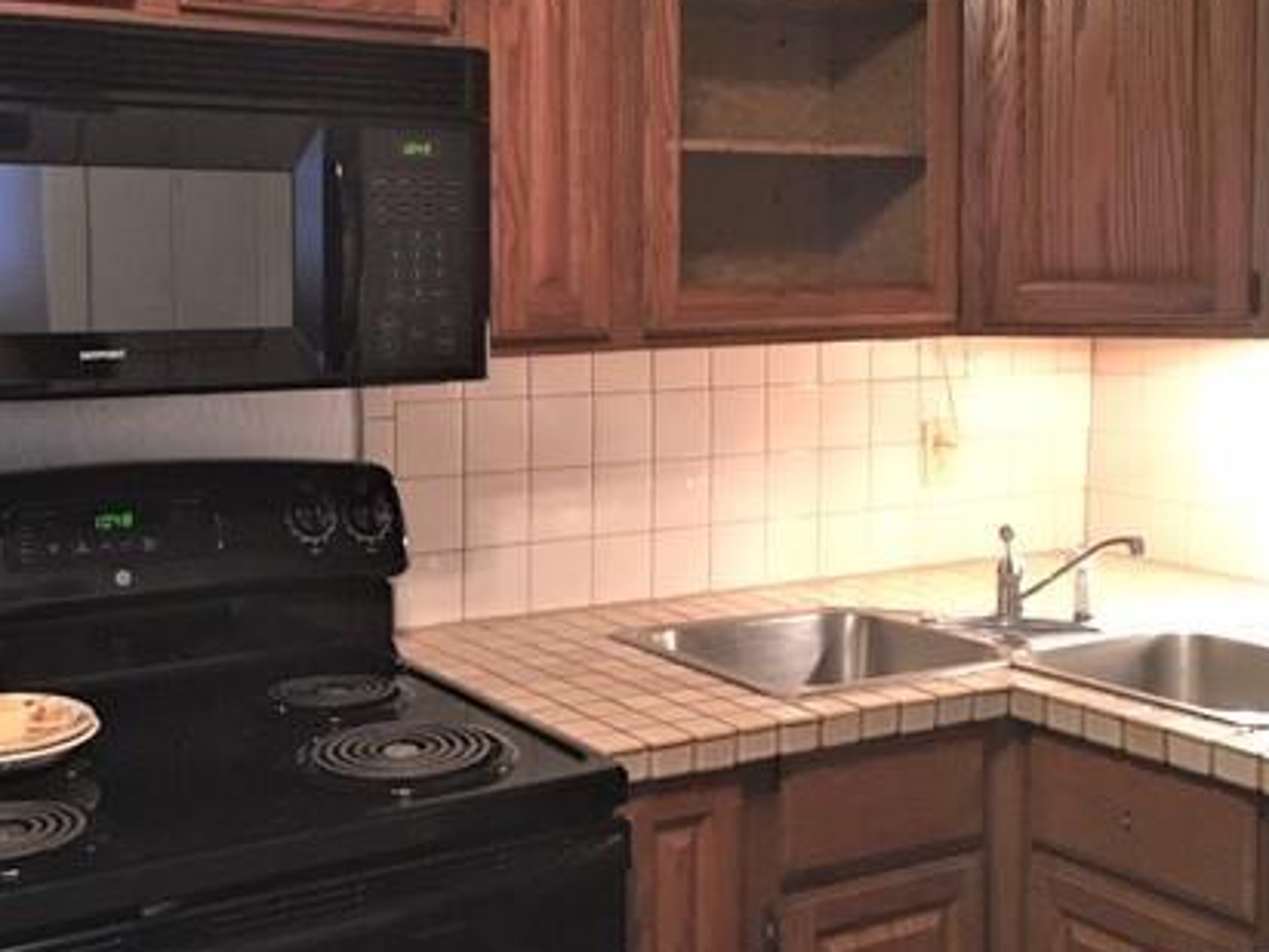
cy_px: 376
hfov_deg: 42.0
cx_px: 588
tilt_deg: -2.3
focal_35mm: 45
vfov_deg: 32.1
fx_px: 1650
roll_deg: +1.2
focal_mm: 4.15
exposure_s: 1/10
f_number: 2.2
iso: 80
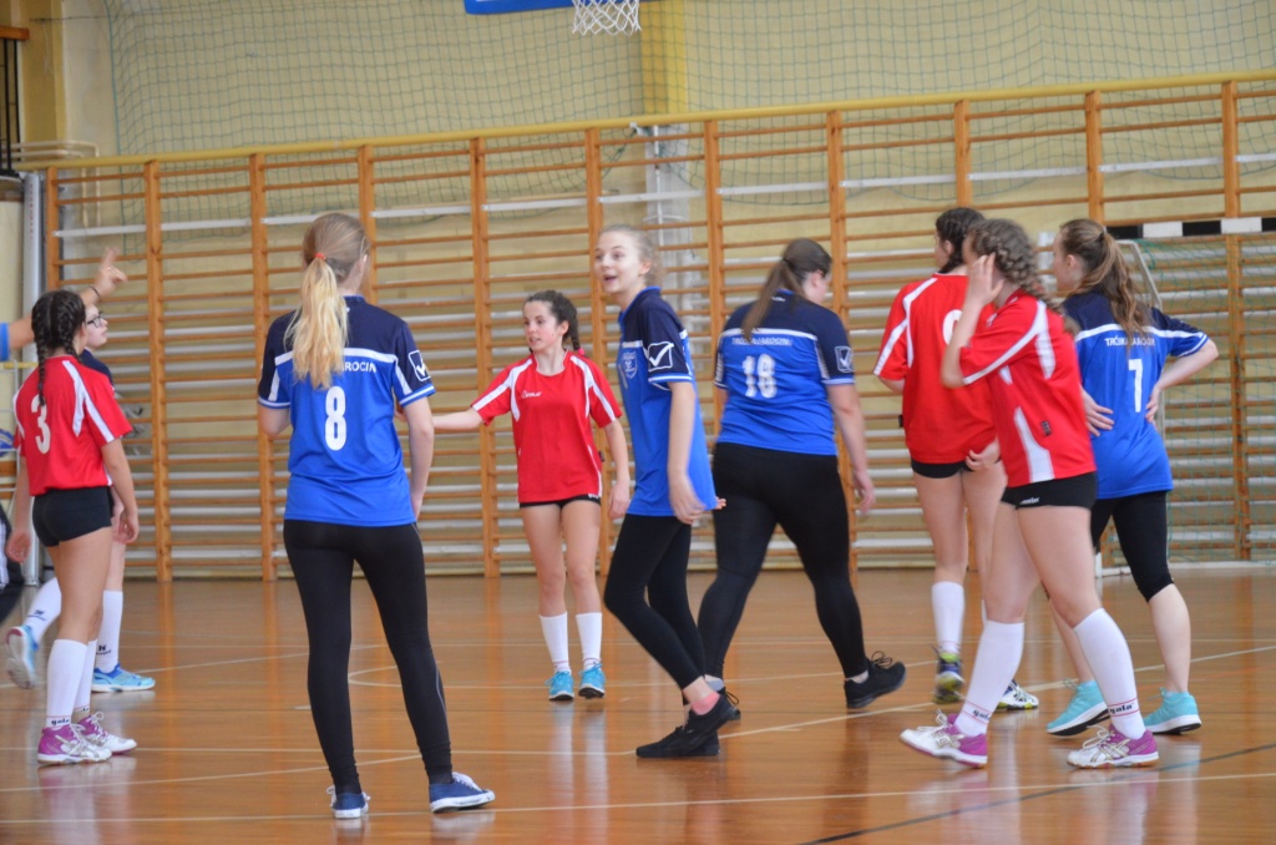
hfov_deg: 16.1
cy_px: 422
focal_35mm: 128
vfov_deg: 10.7
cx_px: 638
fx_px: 4509
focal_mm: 85
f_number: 5.6
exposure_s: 1/60
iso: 1800
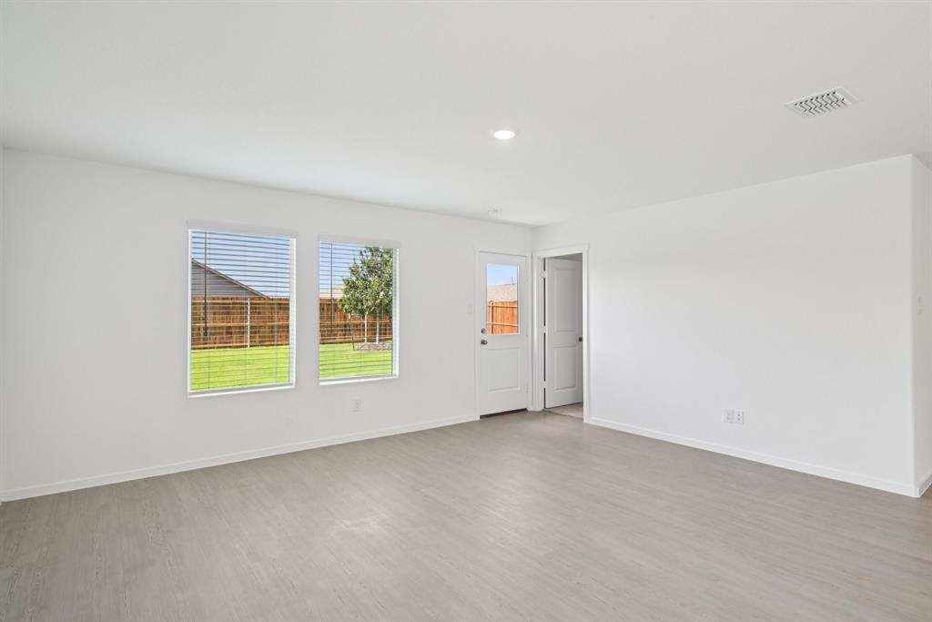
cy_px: 311
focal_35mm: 18
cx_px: 466
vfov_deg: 68.9
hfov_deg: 91.6
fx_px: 453
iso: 400
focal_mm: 17.5
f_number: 8
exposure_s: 1/160
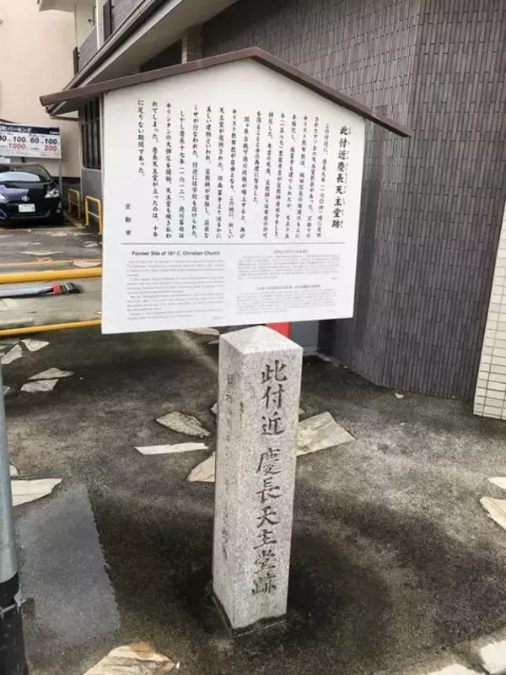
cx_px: 253
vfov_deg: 63.4
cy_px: 338
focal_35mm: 28
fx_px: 546
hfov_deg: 49.7
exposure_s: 1/674
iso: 20
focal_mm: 3.99
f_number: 1.8
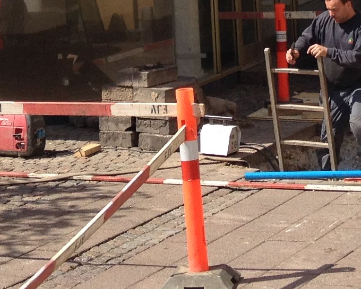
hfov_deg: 13.2
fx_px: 1560
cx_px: 128
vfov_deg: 9.9
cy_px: -256
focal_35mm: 146
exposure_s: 1/1381
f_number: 2.4
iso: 50
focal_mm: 4.28
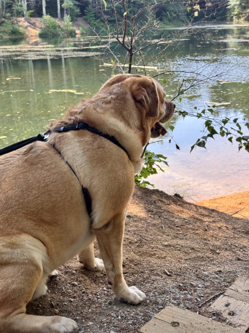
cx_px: 124
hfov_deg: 30.3
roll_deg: +0.6
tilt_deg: -18.4
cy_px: 166
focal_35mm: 48
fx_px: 460
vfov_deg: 39.7
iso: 64
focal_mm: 6.76
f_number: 1.78
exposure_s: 1/364
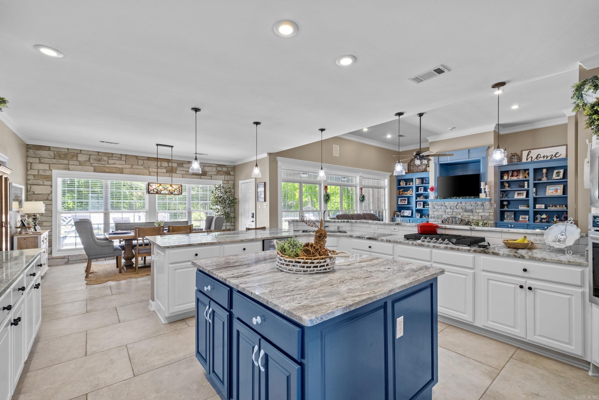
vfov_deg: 77.3
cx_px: 300
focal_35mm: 15
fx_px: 250
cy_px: 200
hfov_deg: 100.4
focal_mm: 10
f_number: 7.1
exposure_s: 1/4
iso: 400
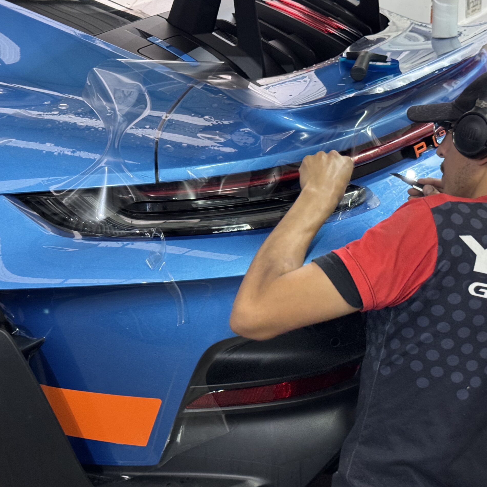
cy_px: 242
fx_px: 907
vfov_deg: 30.0
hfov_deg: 30.0
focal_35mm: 57
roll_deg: +2.3
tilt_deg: -21.7
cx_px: 238
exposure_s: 1/40
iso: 400
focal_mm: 6.76
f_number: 1.78
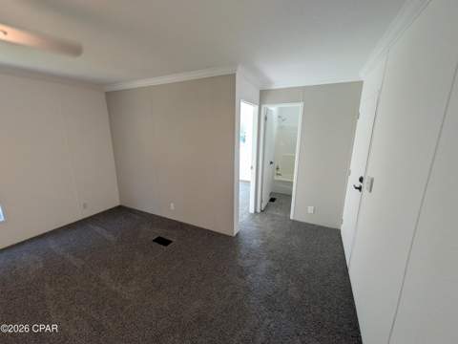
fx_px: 185
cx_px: 229
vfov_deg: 85.7
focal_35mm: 14
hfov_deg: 102.1
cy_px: 172
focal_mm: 1.83
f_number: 2.2
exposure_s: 1/60
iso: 119
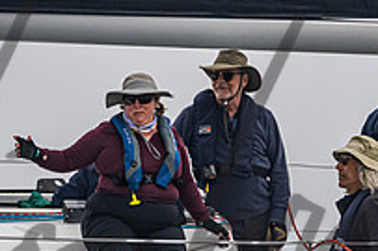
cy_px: 185
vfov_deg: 1.5
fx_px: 9599
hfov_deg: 2.3
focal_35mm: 915
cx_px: 284
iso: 400
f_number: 5.6
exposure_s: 1/3200
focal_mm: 290
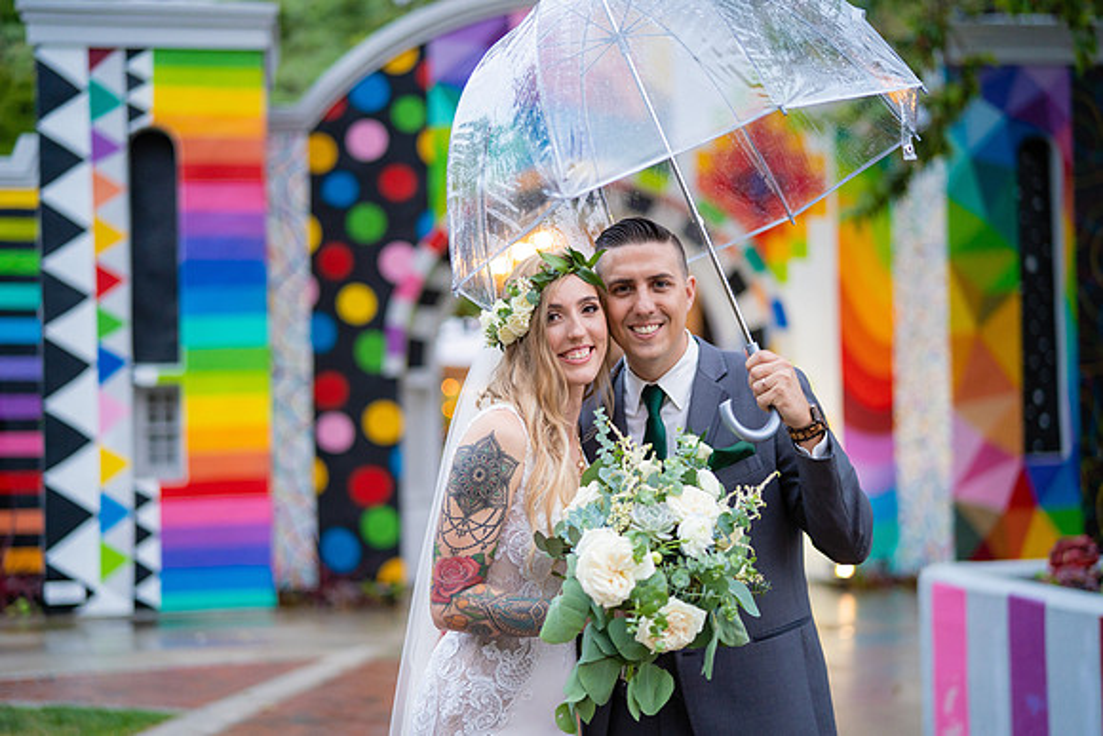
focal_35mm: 50
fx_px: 1532
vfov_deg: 27.0
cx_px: 552
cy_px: 368
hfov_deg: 39.6
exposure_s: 1/200
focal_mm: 50
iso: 640
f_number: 1.4
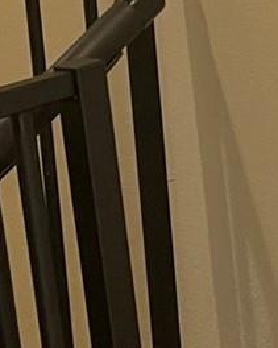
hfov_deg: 9.4
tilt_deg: -14.2
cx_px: 535
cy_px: 70
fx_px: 1585
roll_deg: +4.5
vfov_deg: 12.5
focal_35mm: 154
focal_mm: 4.2
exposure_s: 1/60
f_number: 1.6
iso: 125
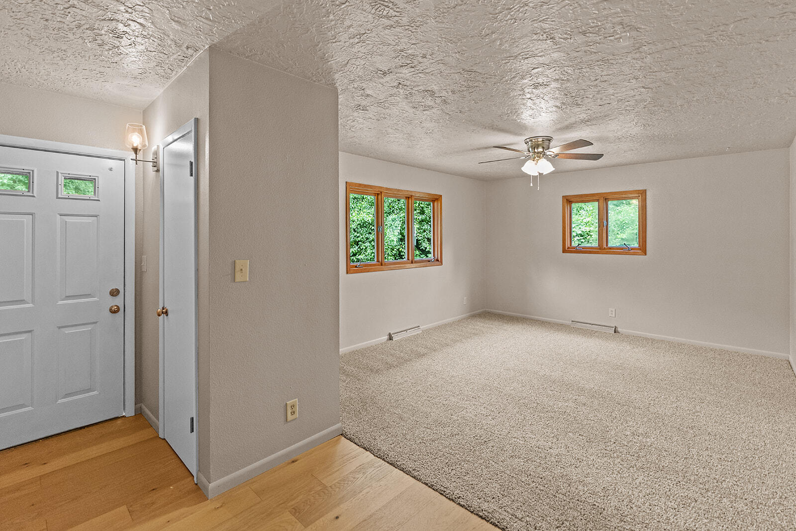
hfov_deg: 96.7
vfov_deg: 73.8
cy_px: 266
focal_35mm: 16
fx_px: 354
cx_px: 398
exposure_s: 1/60
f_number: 2.8
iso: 3200
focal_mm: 16
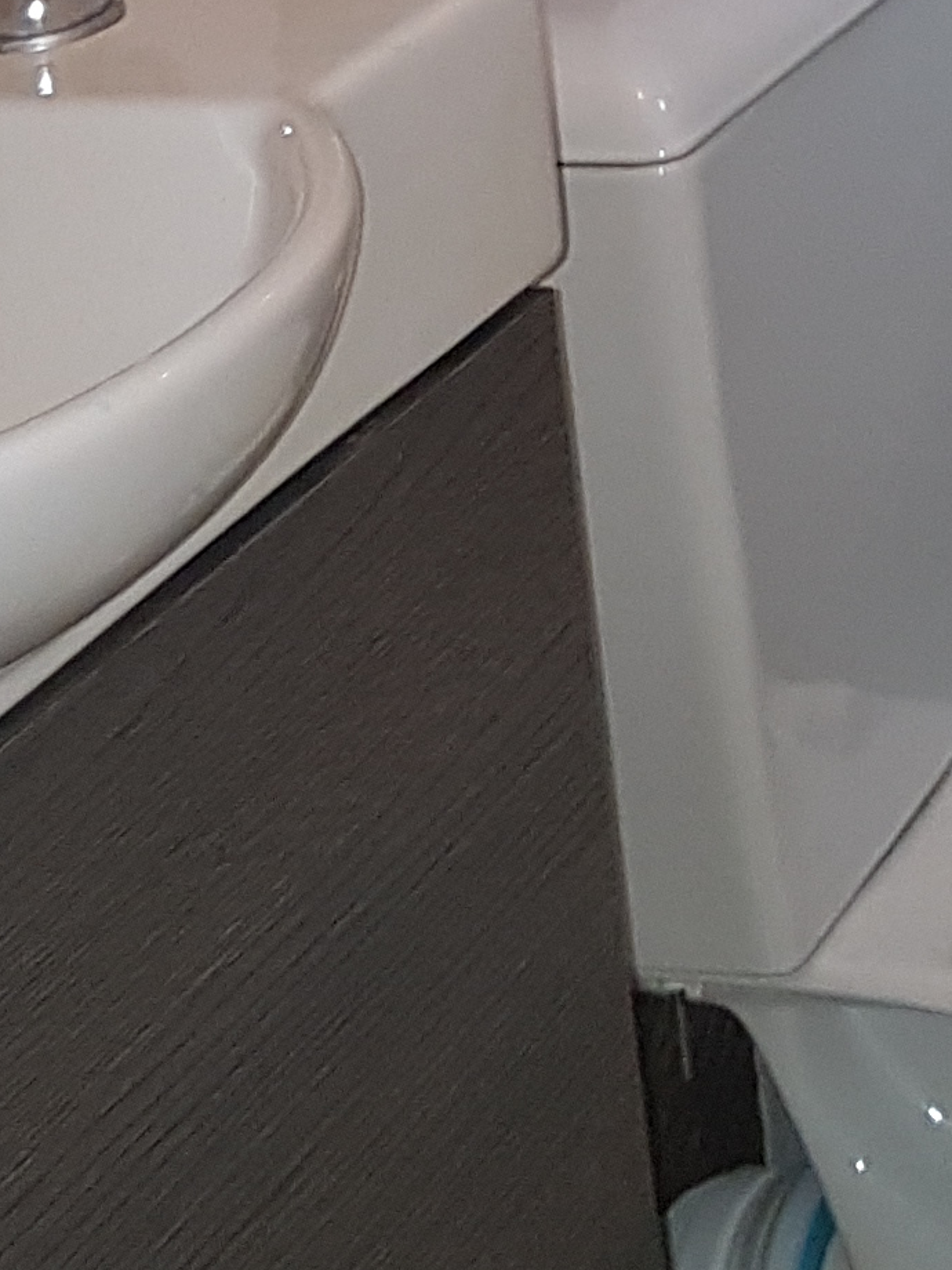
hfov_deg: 12.3
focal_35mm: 114
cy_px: -482
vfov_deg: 16.2
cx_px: 1440
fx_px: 4180
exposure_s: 1/50
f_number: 1.7
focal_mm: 4.2
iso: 160
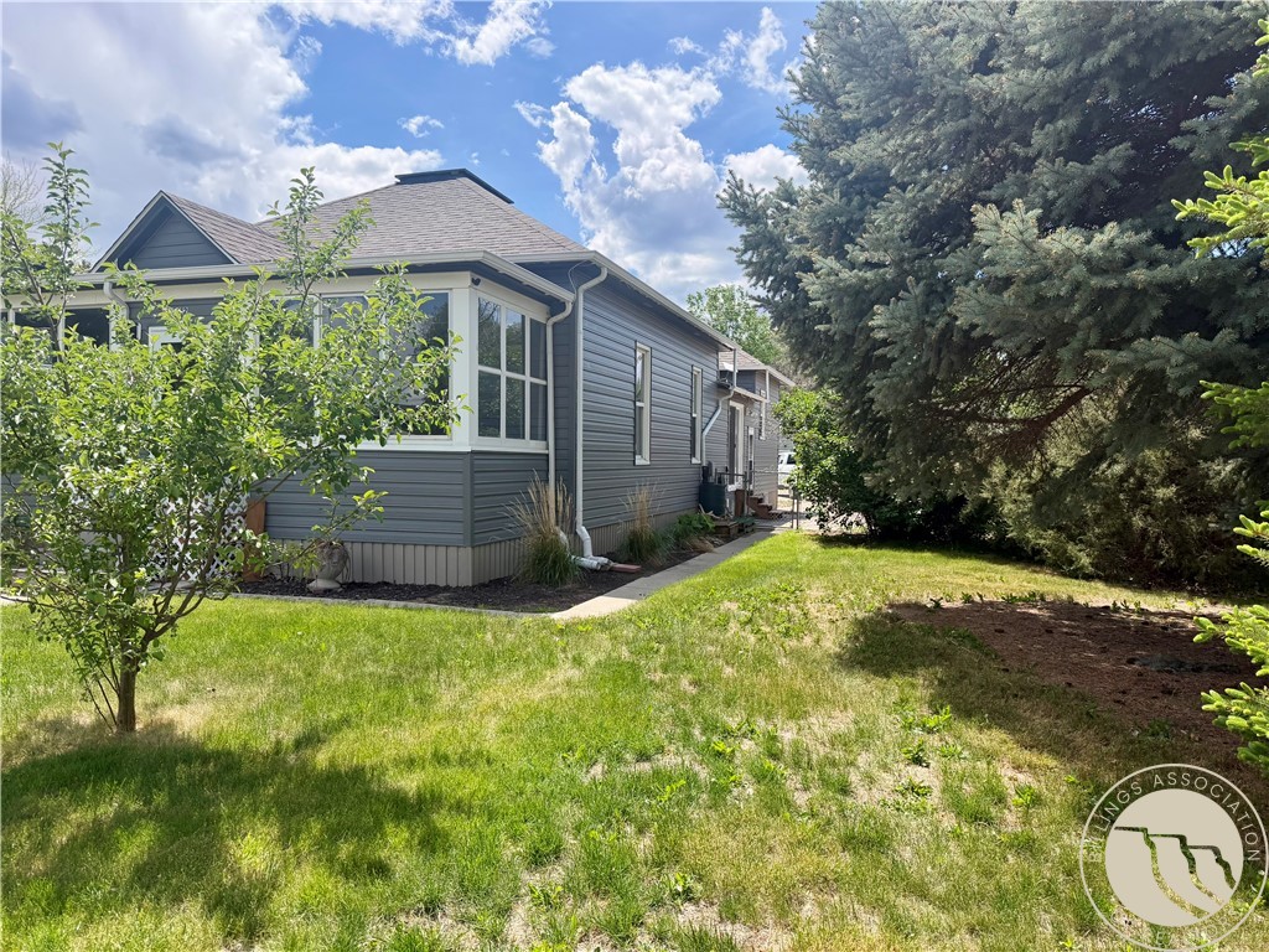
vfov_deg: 56.8
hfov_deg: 71.6
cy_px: 476
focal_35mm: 24
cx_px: 634
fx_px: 880
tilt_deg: -0.5
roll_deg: -0.7
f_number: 1.78
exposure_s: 1/3425
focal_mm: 6.76
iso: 100
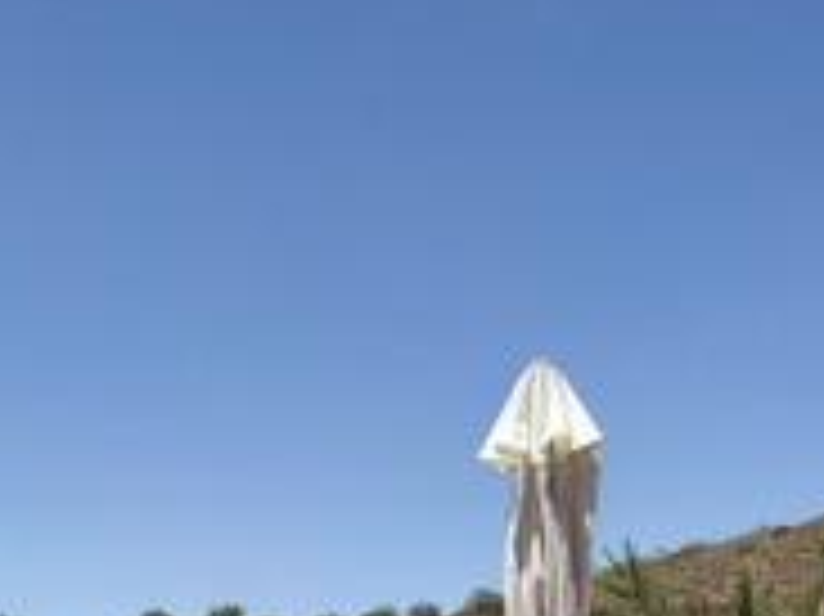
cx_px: 32
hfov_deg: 35.8
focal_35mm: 49
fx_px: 1166
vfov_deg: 25.3
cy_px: 814
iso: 20
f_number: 2.2
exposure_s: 1/1189
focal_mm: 2.22
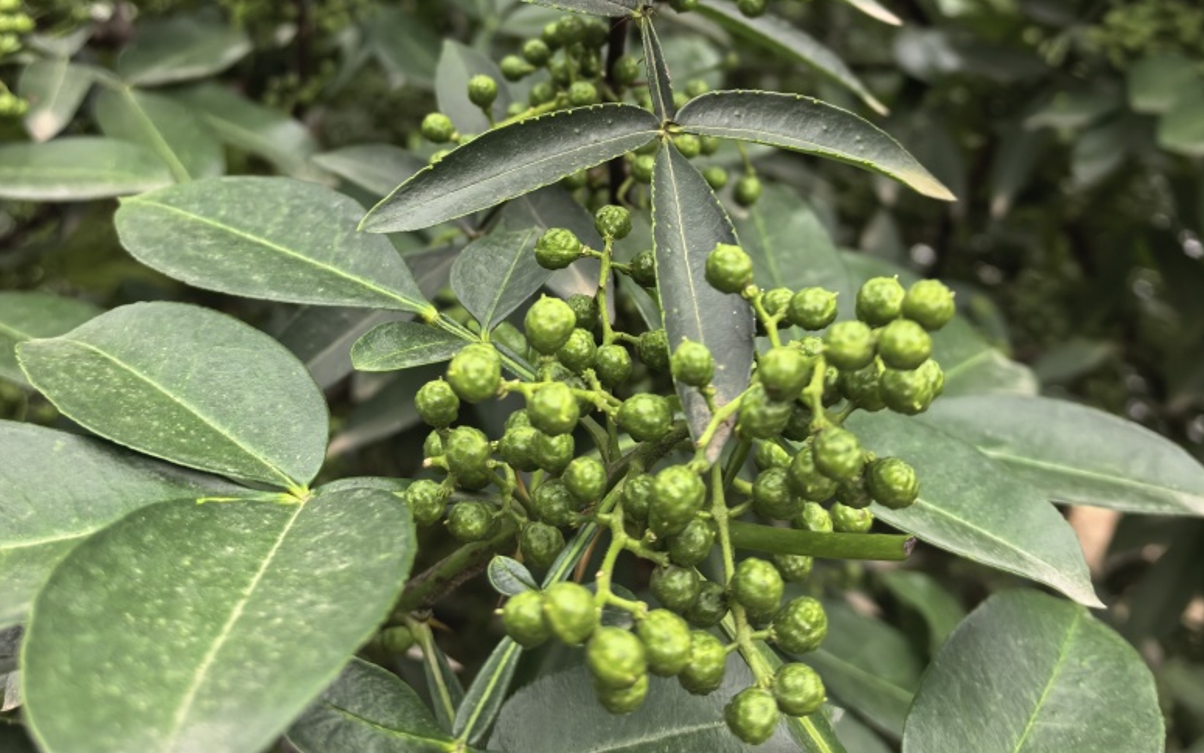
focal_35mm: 35
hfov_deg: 55.3
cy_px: 117
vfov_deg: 34.8
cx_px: 603
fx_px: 1149
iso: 100
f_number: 2
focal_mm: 5.75
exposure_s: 1/1543
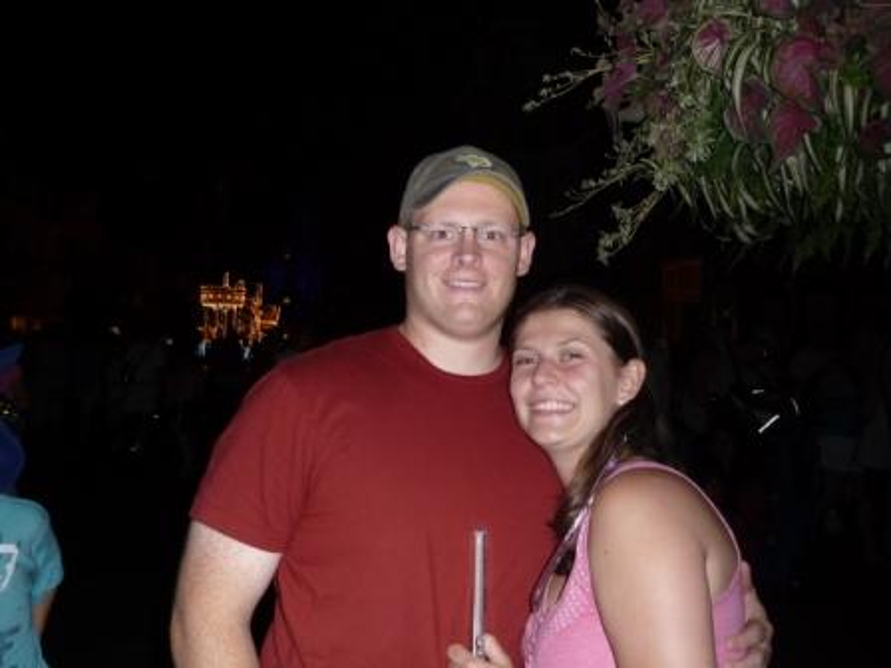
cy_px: 334
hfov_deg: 54.0
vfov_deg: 41.8
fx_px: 875
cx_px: 446
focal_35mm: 34
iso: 125
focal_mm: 4.7
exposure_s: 1/30
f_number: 3.3
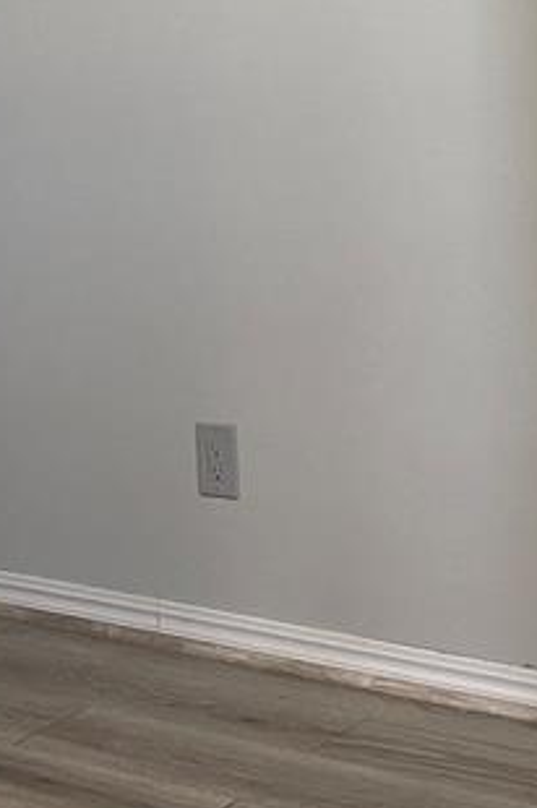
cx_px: 258
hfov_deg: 15.9
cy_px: -29
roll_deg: +1.2
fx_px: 1928
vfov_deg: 22.6
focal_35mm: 86
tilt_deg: +0.9
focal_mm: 5.1
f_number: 1.6
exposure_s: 1/60
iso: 160
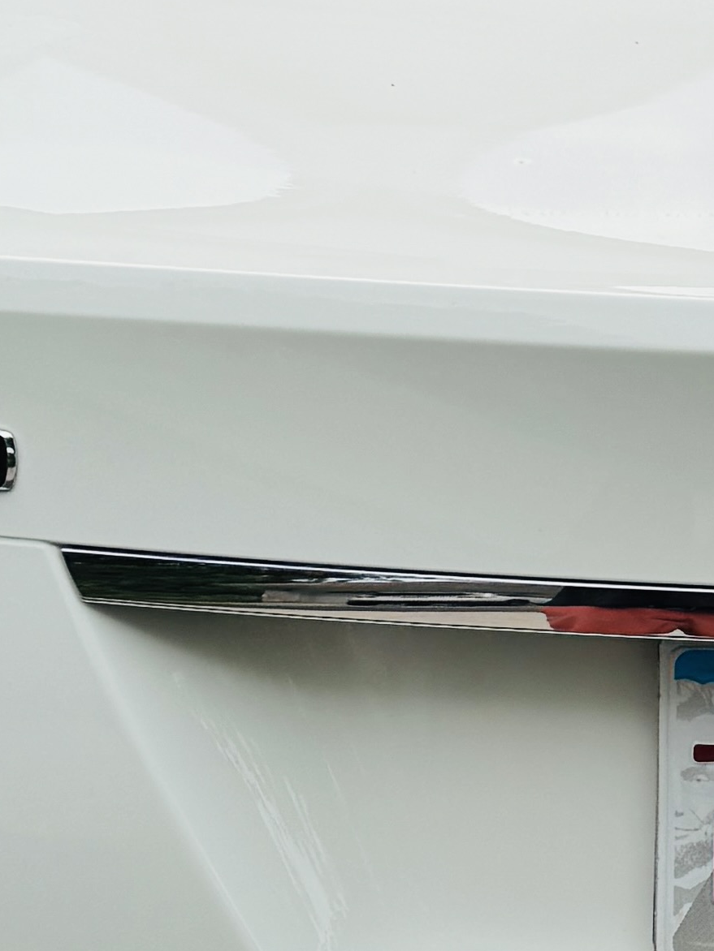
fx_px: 3218
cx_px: 1006
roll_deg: -2.3
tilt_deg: -26.2
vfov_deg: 16.7
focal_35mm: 117
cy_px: 781
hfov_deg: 12.2
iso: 80
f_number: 1.78
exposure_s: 1/3096
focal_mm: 6.76
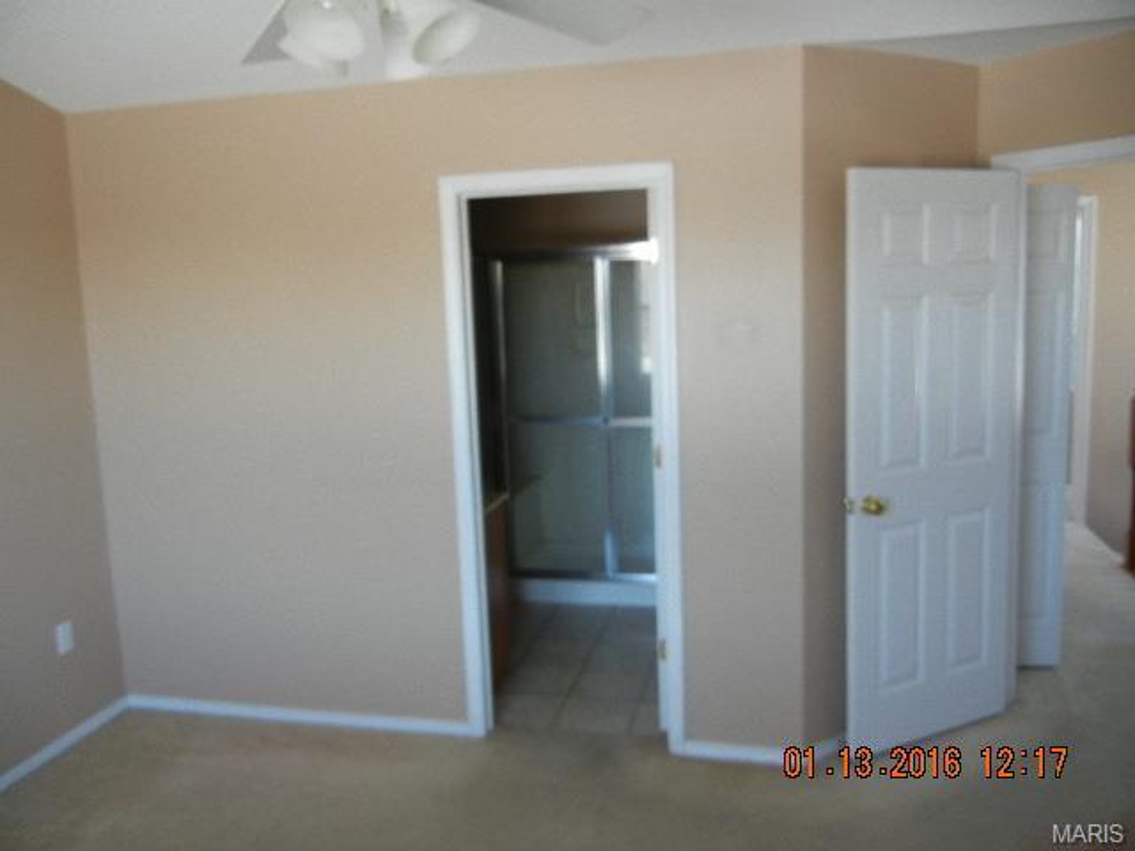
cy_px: 426
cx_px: 568
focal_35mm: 30
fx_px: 984
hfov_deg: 60.0
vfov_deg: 46.8
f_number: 3.5
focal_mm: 5.4
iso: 160
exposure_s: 1/36.2
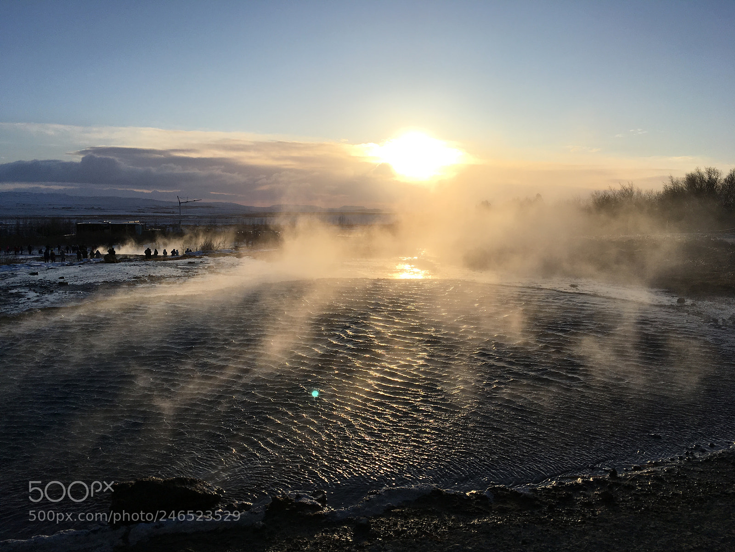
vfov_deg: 48.2
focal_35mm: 29
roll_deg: +0.7
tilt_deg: -5.3
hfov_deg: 61.7
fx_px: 616
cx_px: 368
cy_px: 276
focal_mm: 4.15
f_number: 2.2
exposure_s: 1/2849
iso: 25
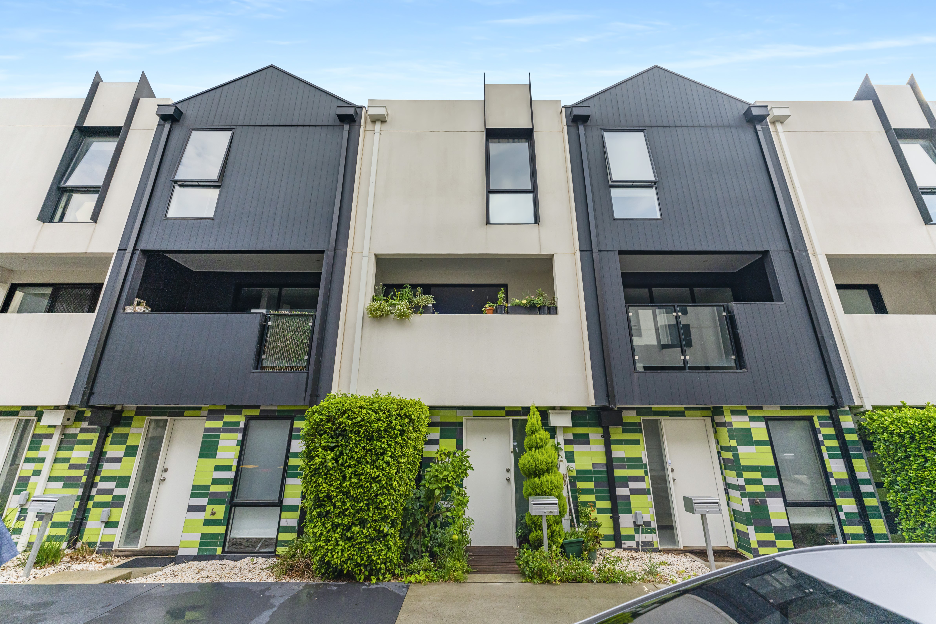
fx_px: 364
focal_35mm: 14
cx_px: 468
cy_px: 312
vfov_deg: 81.2
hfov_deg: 104.2
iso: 1250
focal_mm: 14
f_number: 3.5
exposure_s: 1/8000
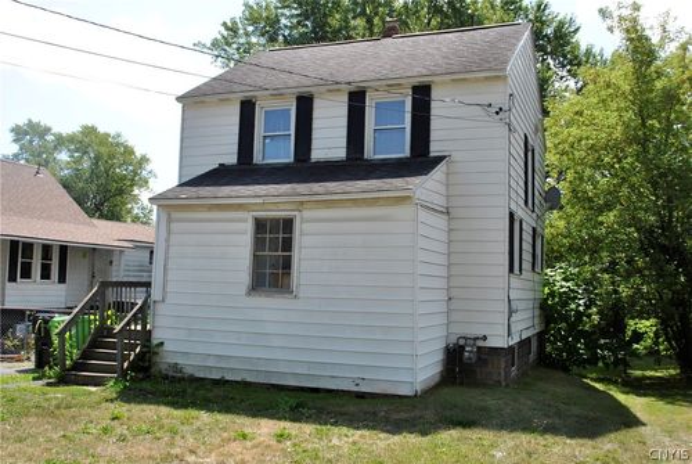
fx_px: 693
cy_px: 232
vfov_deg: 37.0
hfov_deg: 53.1
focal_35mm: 36
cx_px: 346
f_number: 7.1
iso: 100
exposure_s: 1/200
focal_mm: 24
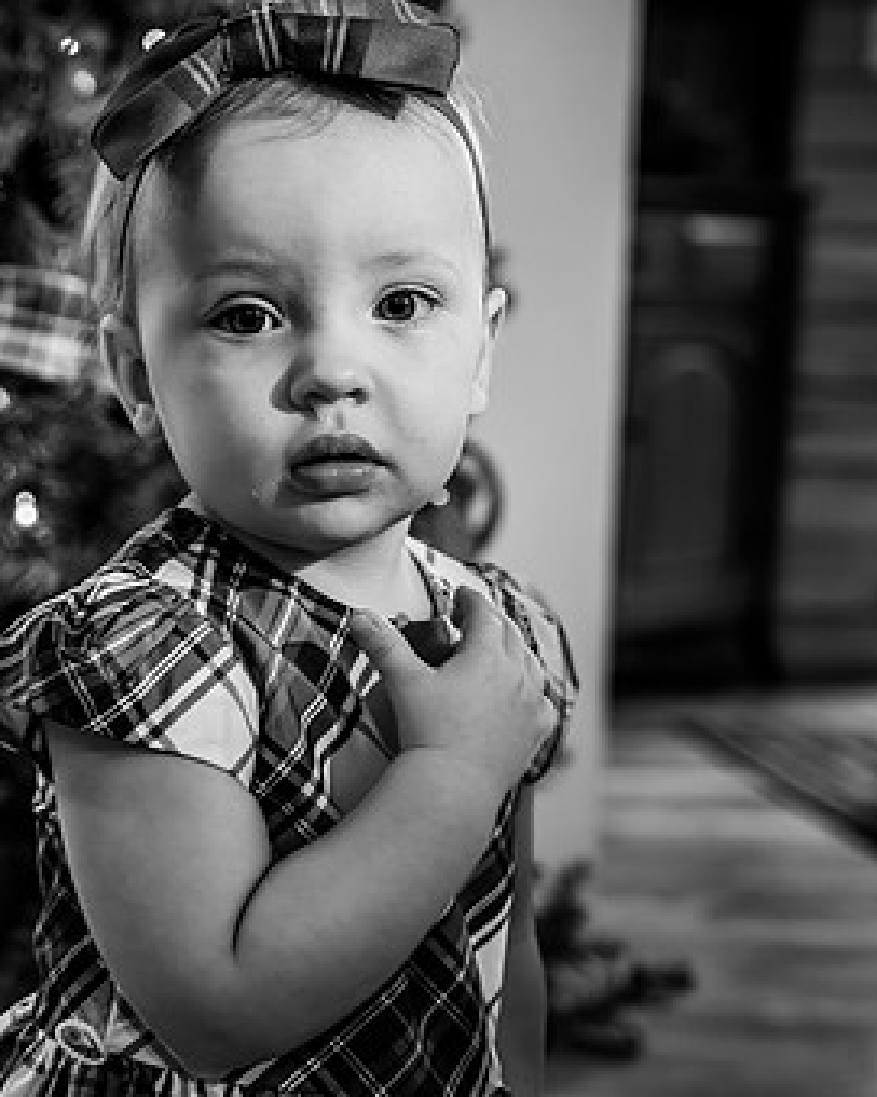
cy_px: 561
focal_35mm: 82
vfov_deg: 23.3
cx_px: 0
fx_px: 2662
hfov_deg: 18.2
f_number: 4
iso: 800
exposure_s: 1/160
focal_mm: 51
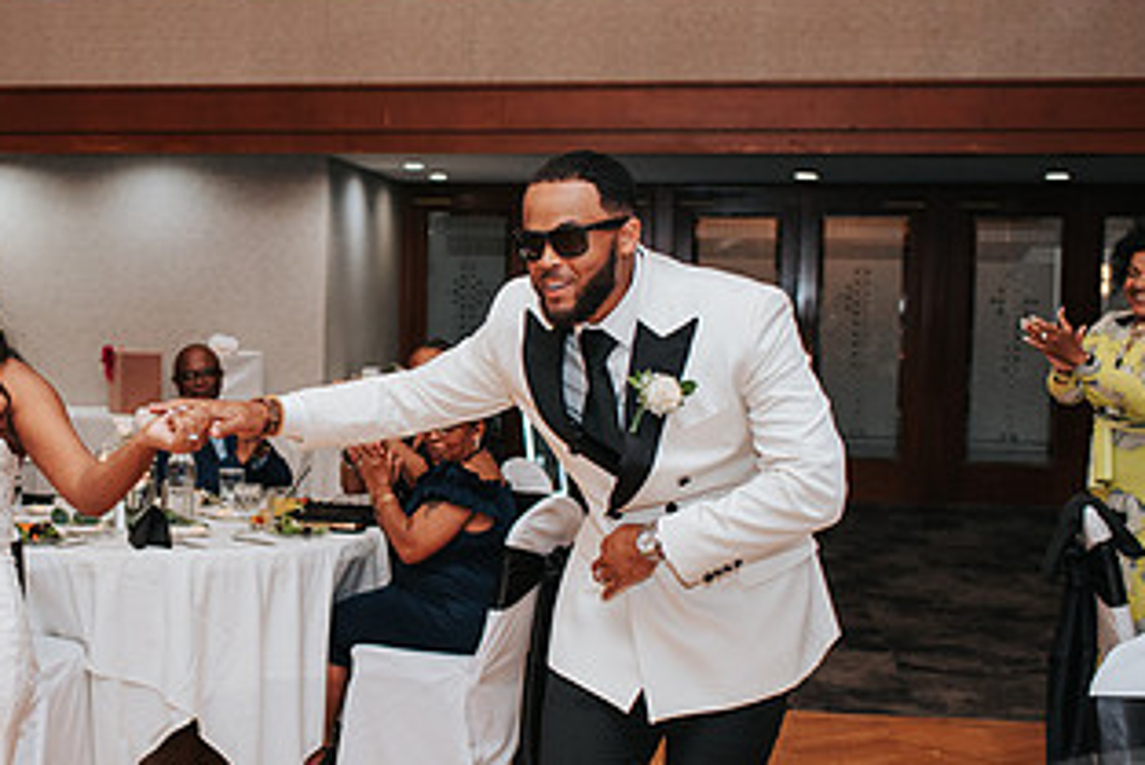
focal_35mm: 69
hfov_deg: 28.4
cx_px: 186
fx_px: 2195
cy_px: 456
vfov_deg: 19.7
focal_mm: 35
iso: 1000
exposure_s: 1/200
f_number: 3.2
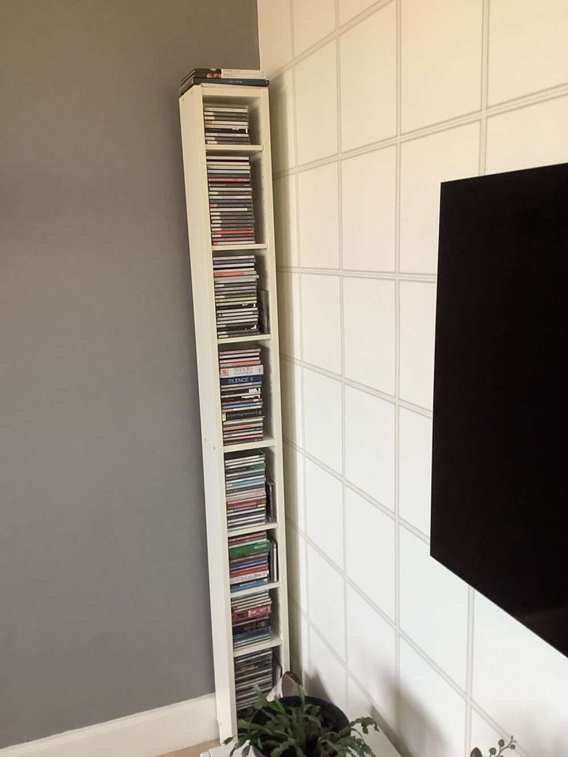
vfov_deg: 58.3
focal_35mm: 31
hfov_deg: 45.4
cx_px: 284
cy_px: 378
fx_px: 678
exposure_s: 1/60
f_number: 2.4
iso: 125
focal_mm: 3.3
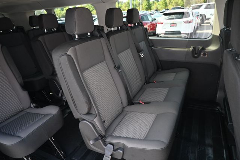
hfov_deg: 73.8
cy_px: 80
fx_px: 160
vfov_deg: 53.1
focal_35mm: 24
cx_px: 120
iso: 720
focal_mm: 16
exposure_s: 1/125
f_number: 3.5
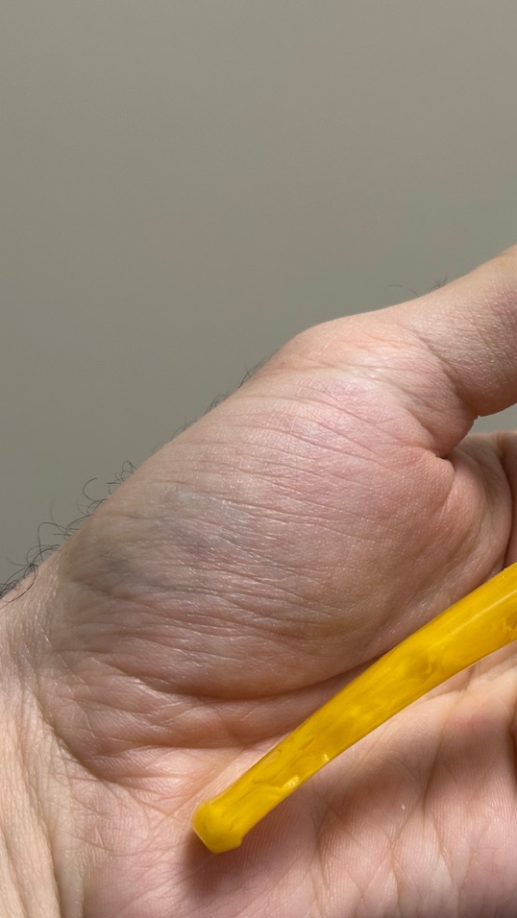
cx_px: 604
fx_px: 1705
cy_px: 460
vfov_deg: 30.1
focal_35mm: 70
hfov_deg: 16.6
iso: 80
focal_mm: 6.86
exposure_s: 1/100
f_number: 1.78
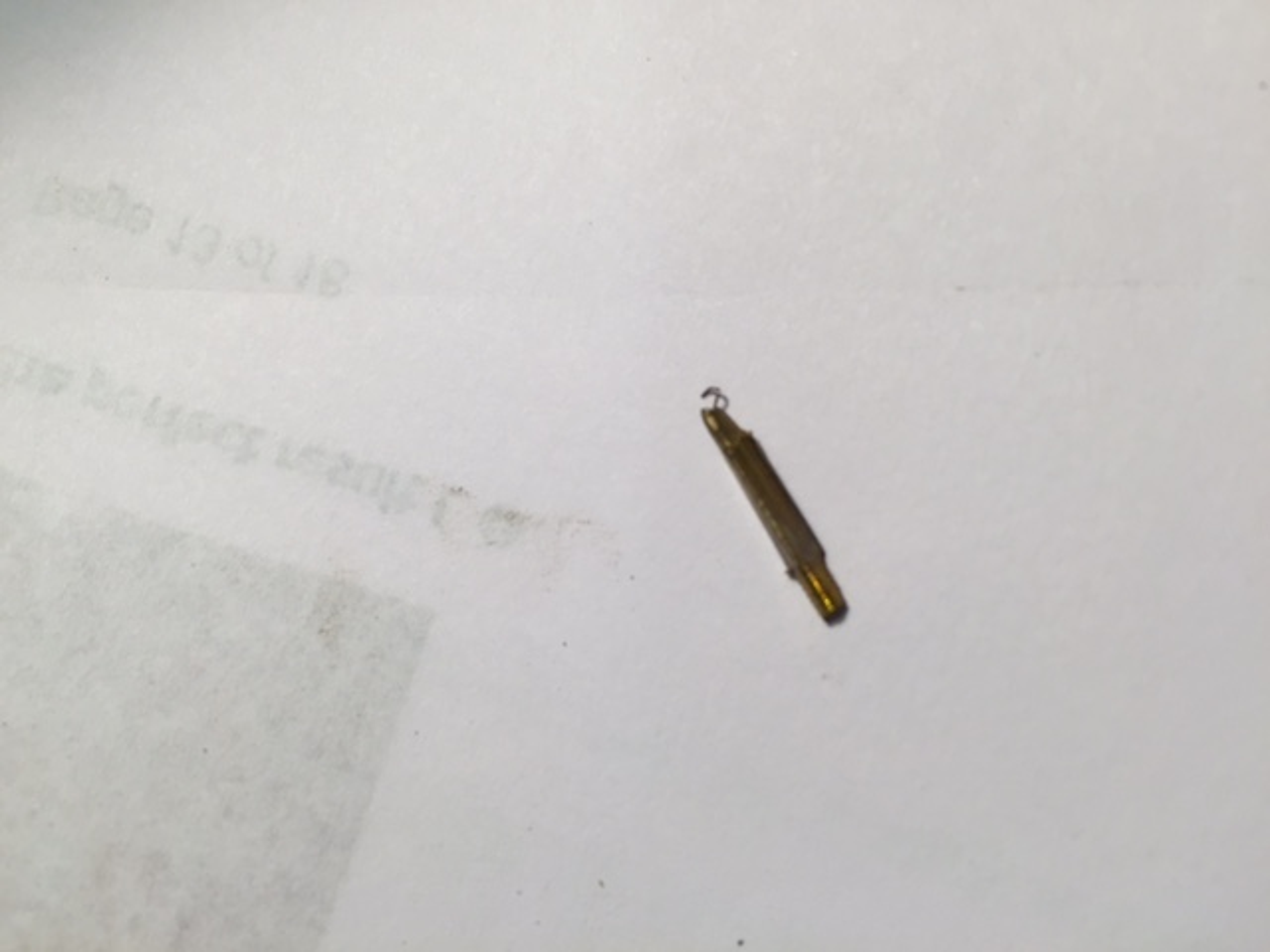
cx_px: 635
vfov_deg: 48.2
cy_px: 476
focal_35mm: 29
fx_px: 1064
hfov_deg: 61.7
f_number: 2.2
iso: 40
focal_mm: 4.15
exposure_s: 1/100
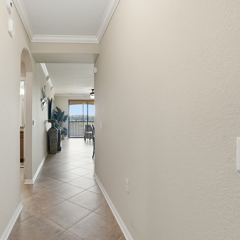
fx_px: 165
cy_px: 120
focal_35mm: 21
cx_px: 73
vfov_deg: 72.1
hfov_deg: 69.3
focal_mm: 16
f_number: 9
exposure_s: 1/15
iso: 200
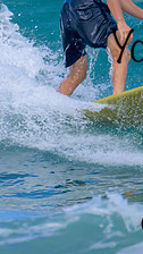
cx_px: 149
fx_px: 19866
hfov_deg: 0.4
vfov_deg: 0.7
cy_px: 23
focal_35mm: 2947
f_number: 11
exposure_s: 1/2000
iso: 1250
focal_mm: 800
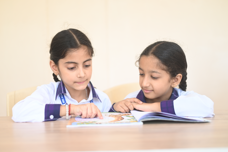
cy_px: 76
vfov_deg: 27.0
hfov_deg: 39.6
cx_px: 114
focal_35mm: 50
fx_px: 316
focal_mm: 50
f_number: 1.8
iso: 400
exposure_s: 1/200
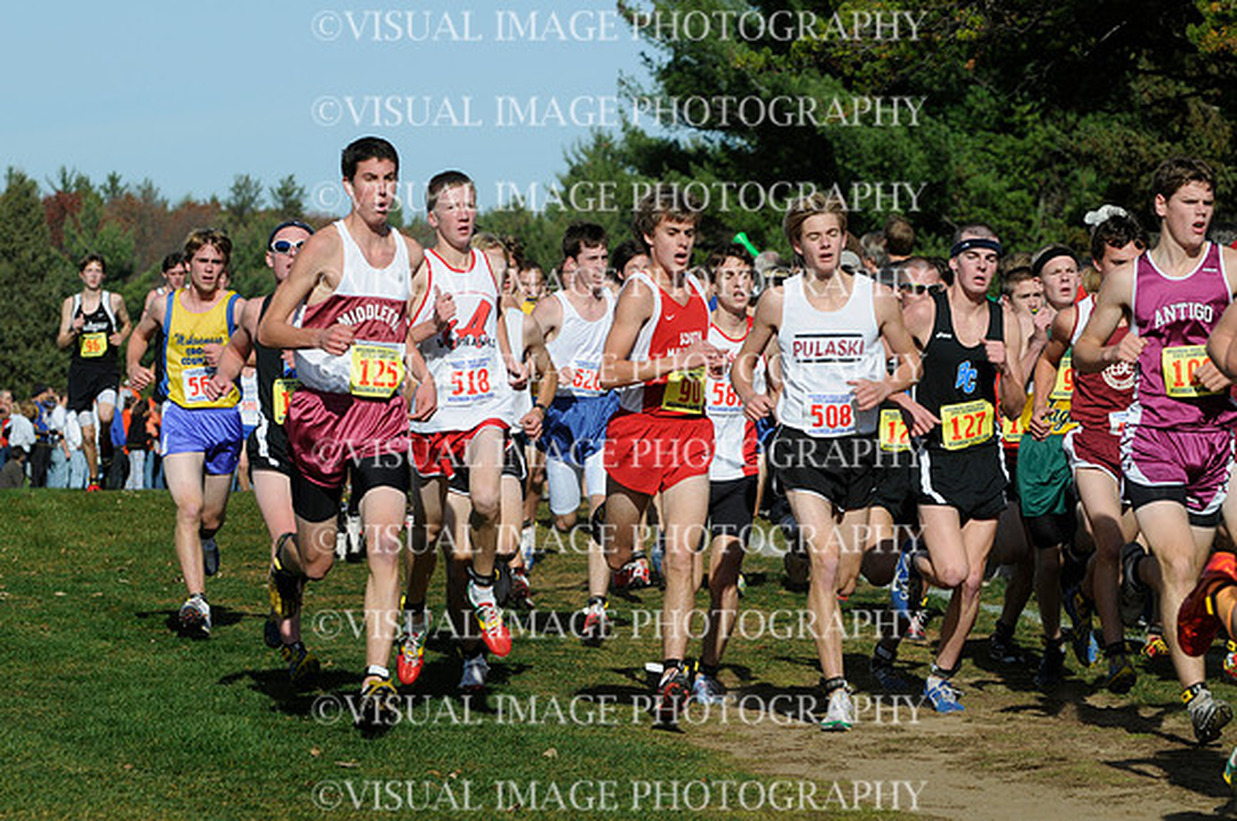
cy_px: 410
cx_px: 618
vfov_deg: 7.9
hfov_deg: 11.8
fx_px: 5970
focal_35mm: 174
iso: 200
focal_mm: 116
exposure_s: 1/1000
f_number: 5.6
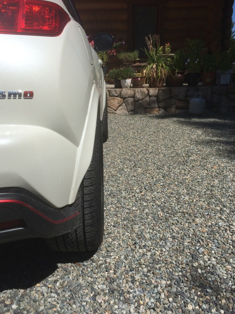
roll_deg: +0.6
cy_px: 160
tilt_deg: -17.0
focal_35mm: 32
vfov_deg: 56.8
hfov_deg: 44.1
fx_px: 290
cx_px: 109
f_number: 2.2
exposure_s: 1/5128
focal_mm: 4.15
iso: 32
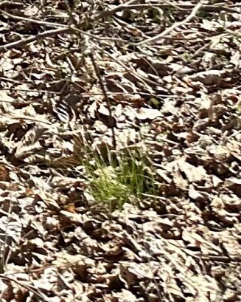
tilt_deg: -15.9
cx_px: -741
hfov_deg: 6.8
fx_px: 1534
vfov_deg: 9.9
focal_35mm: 172
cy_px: -415
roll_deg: +2.4
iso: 80
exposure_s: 1/1587
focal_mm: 6.86
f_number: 1.78
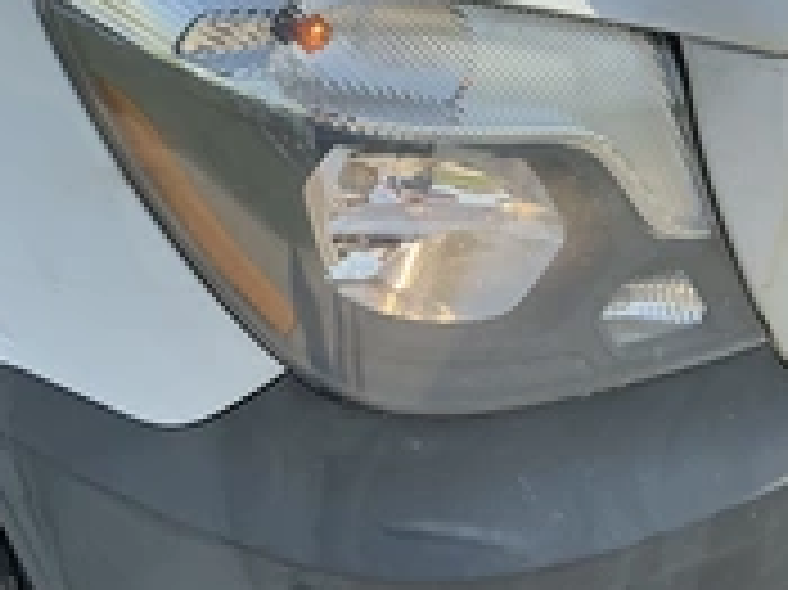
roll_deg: +0.6
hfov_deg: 29.6
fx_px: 1456
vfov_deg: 22.9
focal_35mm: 64
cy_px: 356
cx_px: 162
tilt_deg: -29.9
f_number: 1.8
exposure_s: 1/883
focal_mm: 3
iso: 25
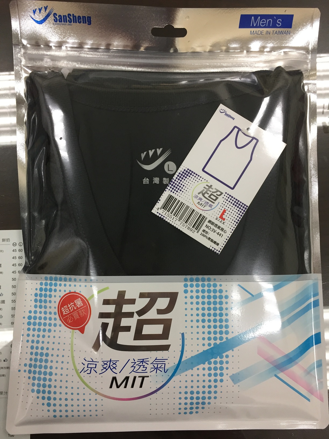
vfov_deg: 61.7
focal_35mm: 29
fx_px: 367
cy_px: 220
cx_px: 164
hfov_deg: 48.2
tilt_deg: -86.3
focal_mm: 4.15
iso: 40
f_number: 2.2
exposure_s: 1/30
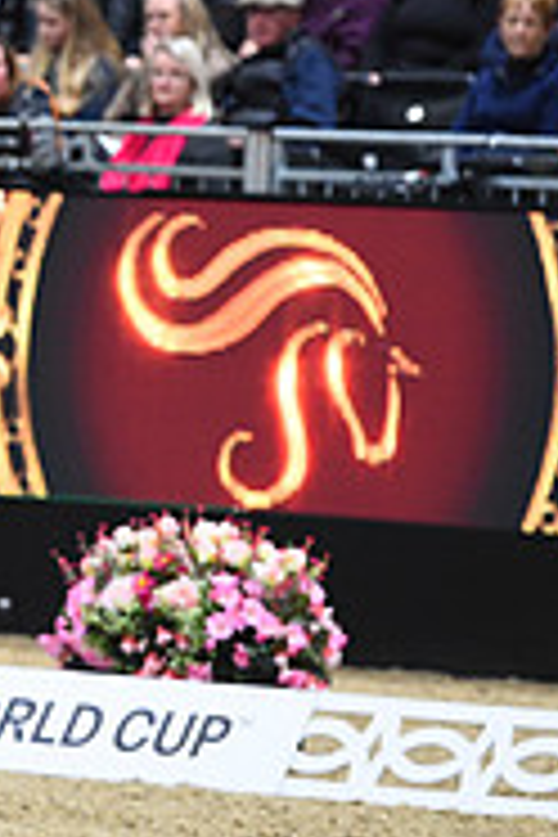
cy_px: 243
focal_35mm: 544
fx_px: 12647
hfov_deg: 2.5
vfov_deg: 3.8
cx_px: -594
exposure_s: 1/640
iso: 5000
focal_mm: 175
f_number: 4.5
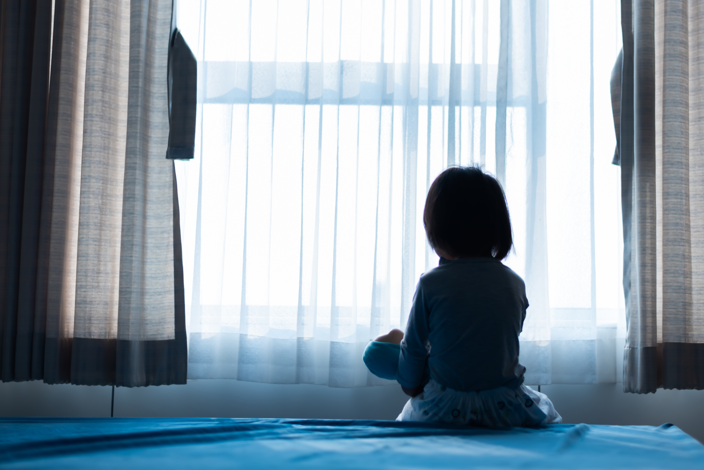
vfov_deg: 27.0
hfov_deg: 39.6
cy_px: 235
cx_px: 352
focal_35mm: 50
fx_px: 978
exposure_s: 1/320
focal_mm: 50
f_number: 1.8
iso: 250
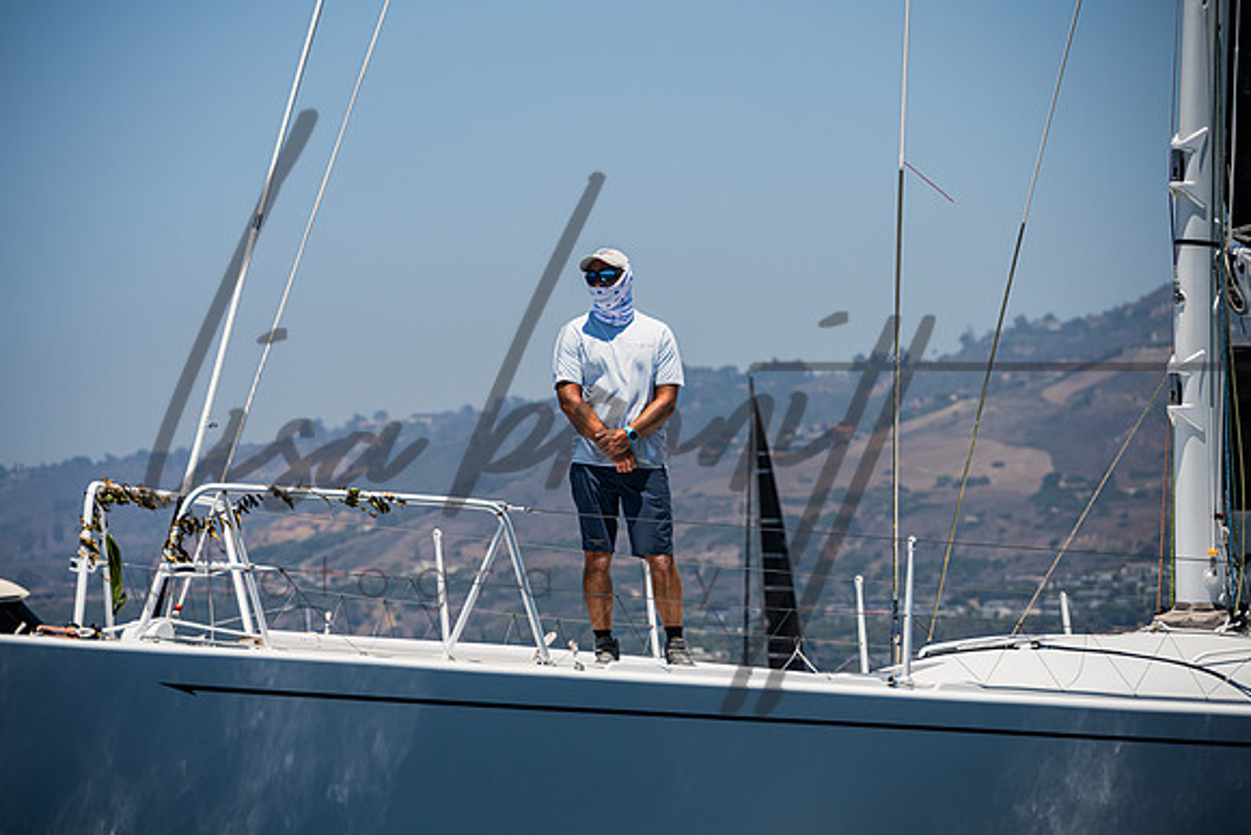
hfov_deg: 8.6
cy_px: 418
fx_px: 8342
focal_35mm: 240
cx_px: 626
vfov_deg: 5.7
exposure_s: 1/1600
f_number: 8
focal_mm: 240
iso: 400
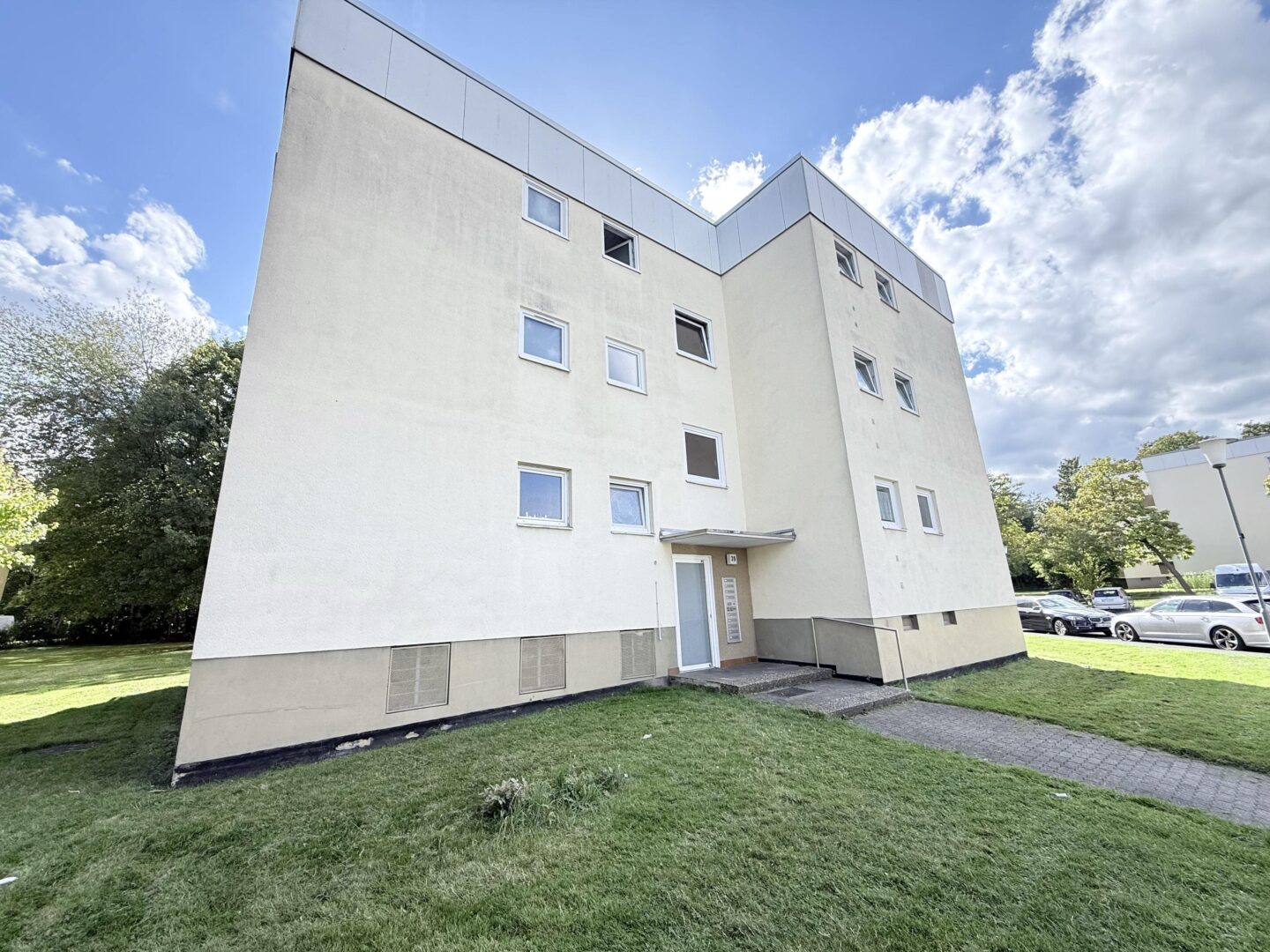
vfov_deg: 85.7
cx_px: 635
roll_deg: +2.2
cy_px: 476
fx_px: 514
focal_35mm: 14
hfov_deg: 102.1
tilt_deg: +14.7
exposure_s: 1/498
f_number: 2.2
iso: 64
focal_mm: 2.22
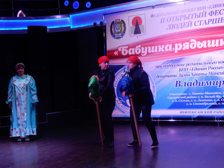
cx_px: 112
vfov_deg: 28.6
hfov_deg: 37.5
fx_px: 330
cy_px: 84
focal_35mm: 51
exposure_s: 1/20
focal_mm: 9
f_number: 4.5
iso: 400
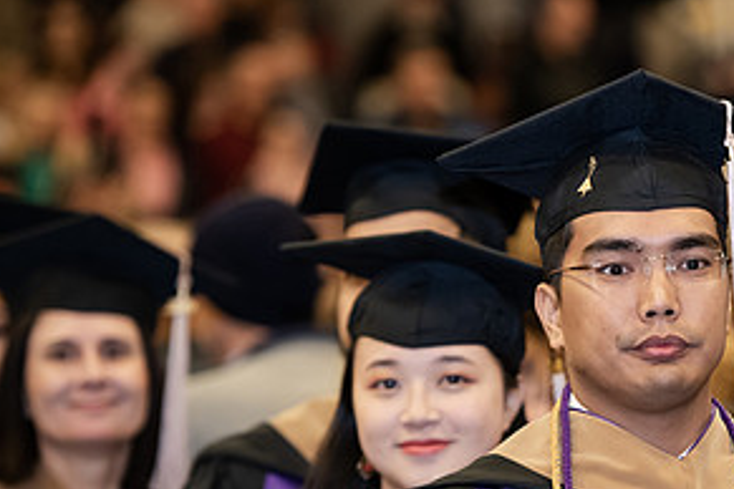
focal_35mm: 279
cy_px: 392
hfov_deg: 7.4
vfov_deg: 4.9
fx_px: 5688
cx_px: 711
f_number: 3.2
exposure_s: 1/200
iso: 2000
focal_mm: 140
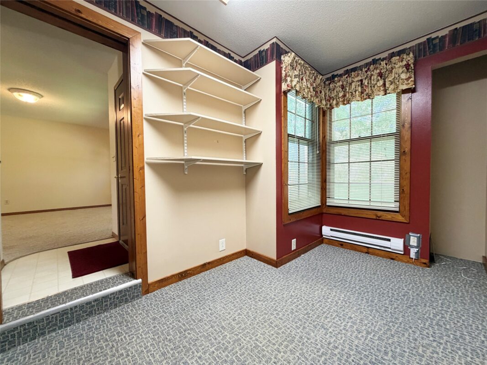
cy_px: 182
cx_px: 244
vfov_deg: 85.7
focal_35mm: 14
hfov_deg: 102.1
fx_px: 197
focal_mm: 2.22
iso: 320
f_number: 2.2
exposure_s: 1/120
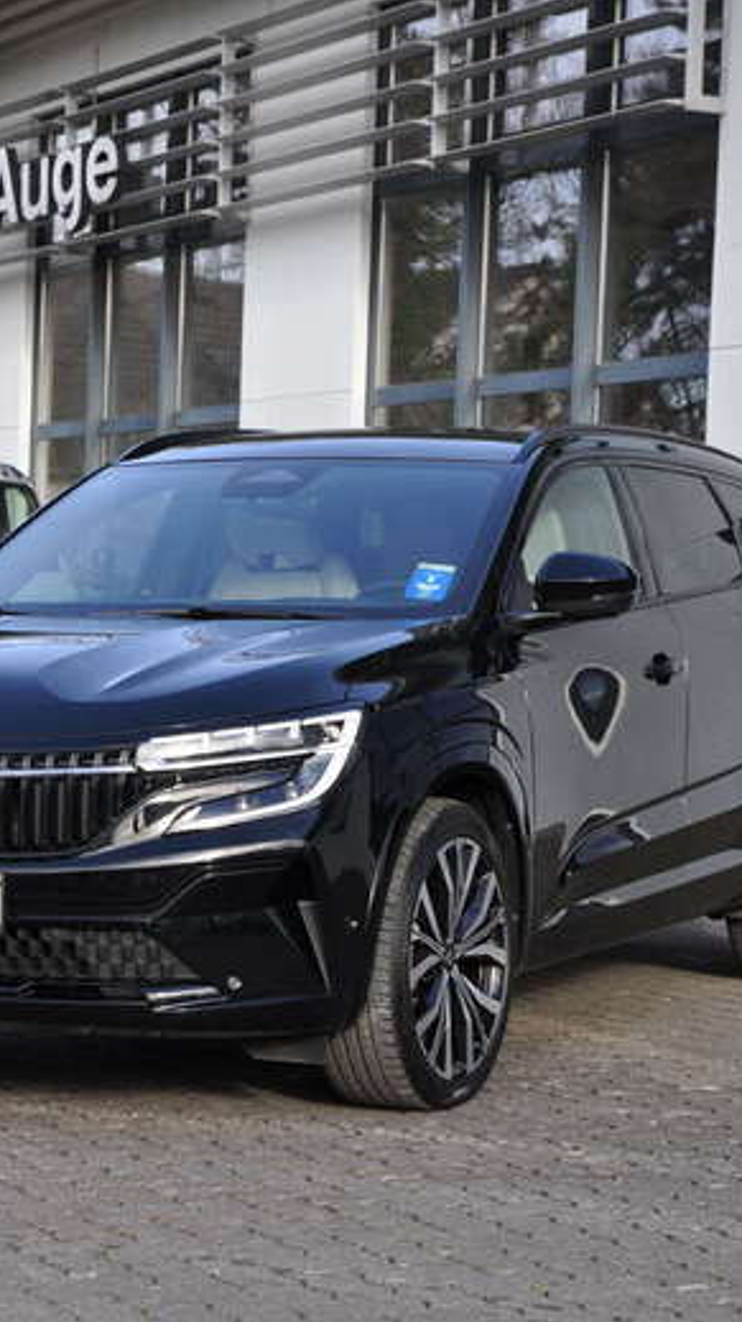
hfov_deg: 12.5
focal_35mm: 97
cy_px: 676
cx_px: 303
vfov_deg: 22.0
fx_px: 3396
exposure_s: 1/200
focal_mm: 40
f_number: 7.1
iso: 200
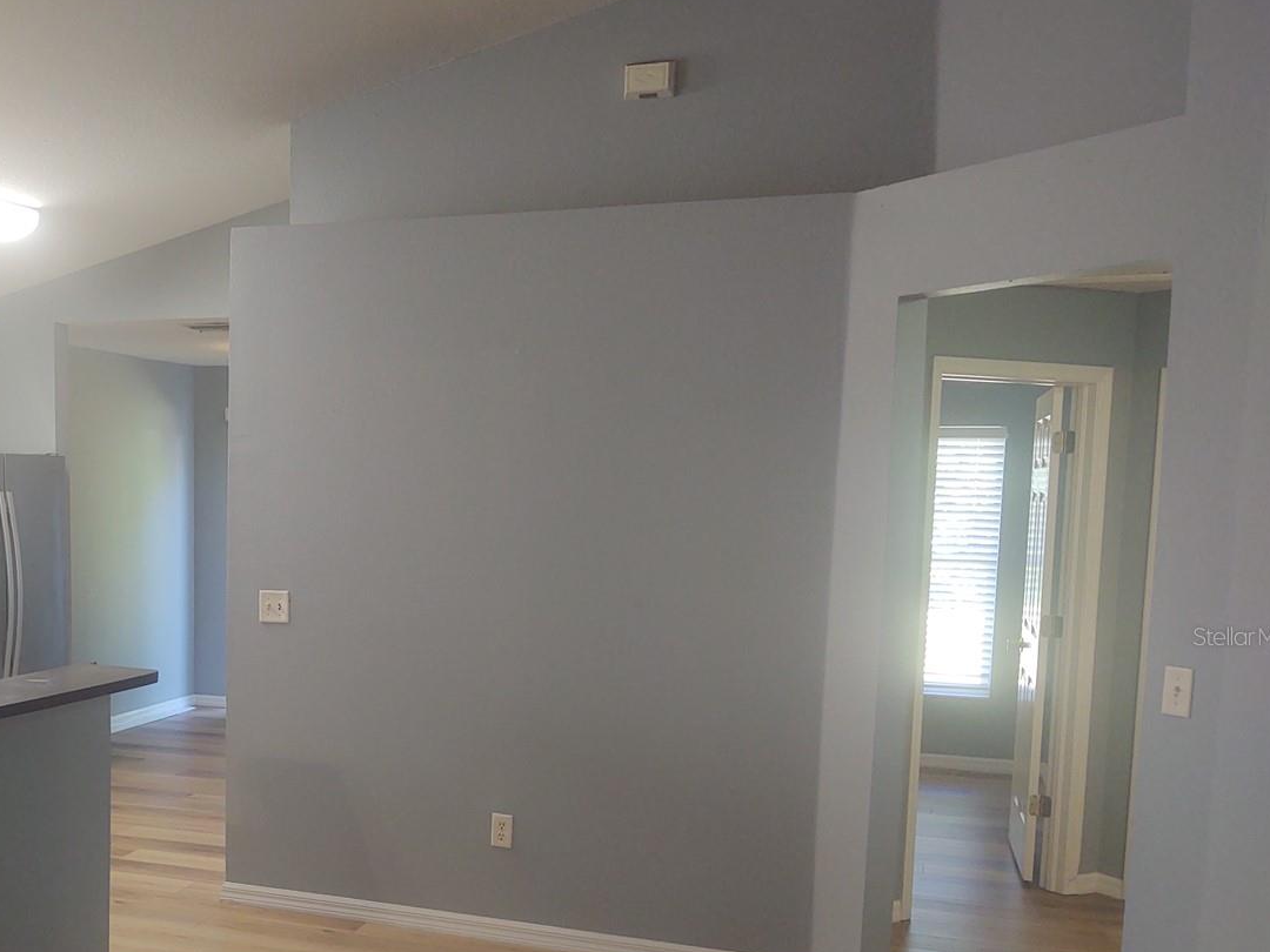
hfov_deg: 45.6
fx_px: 1468
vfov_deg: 35.6
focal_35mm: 40
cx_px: 363
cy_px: 636
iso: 125
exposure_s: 1/60
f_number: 1.7
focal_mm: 4.75
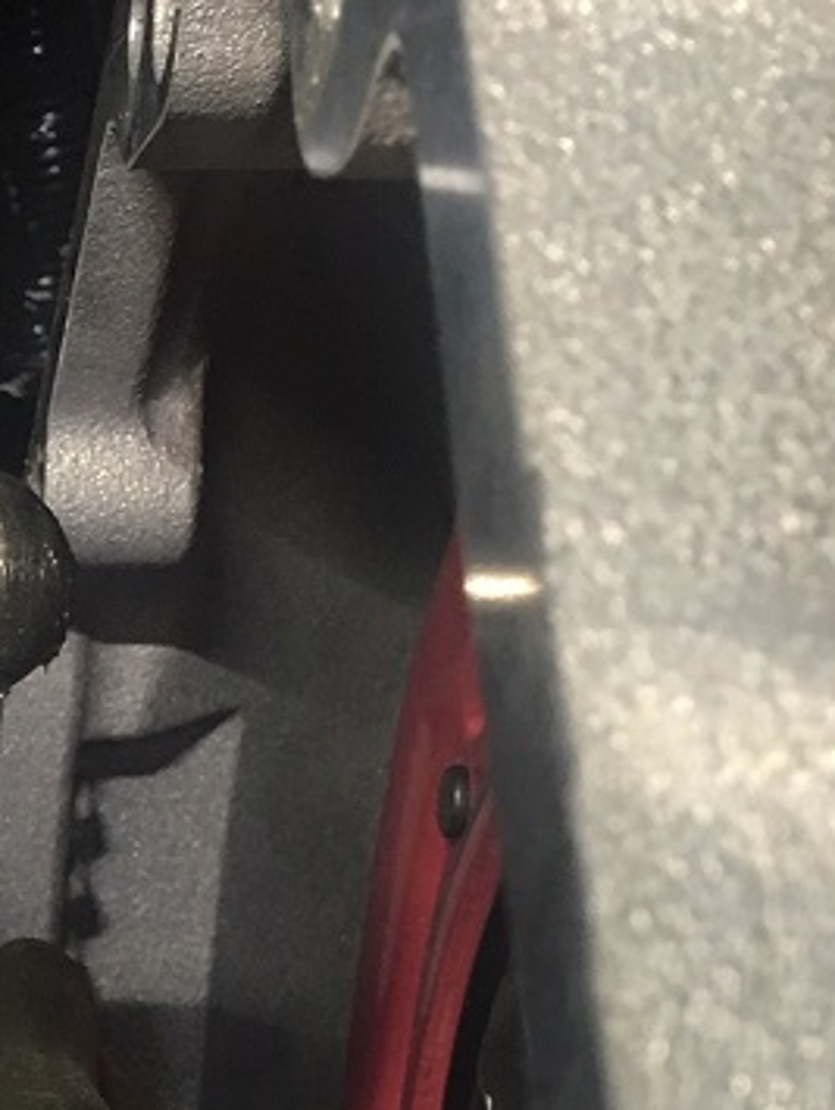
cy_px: 1141
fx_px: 2793
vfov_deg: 21.6
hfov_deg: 16.2
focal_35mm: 87
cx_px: -222
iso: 50
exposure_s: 1/15
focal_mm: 4.15
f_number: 2.2
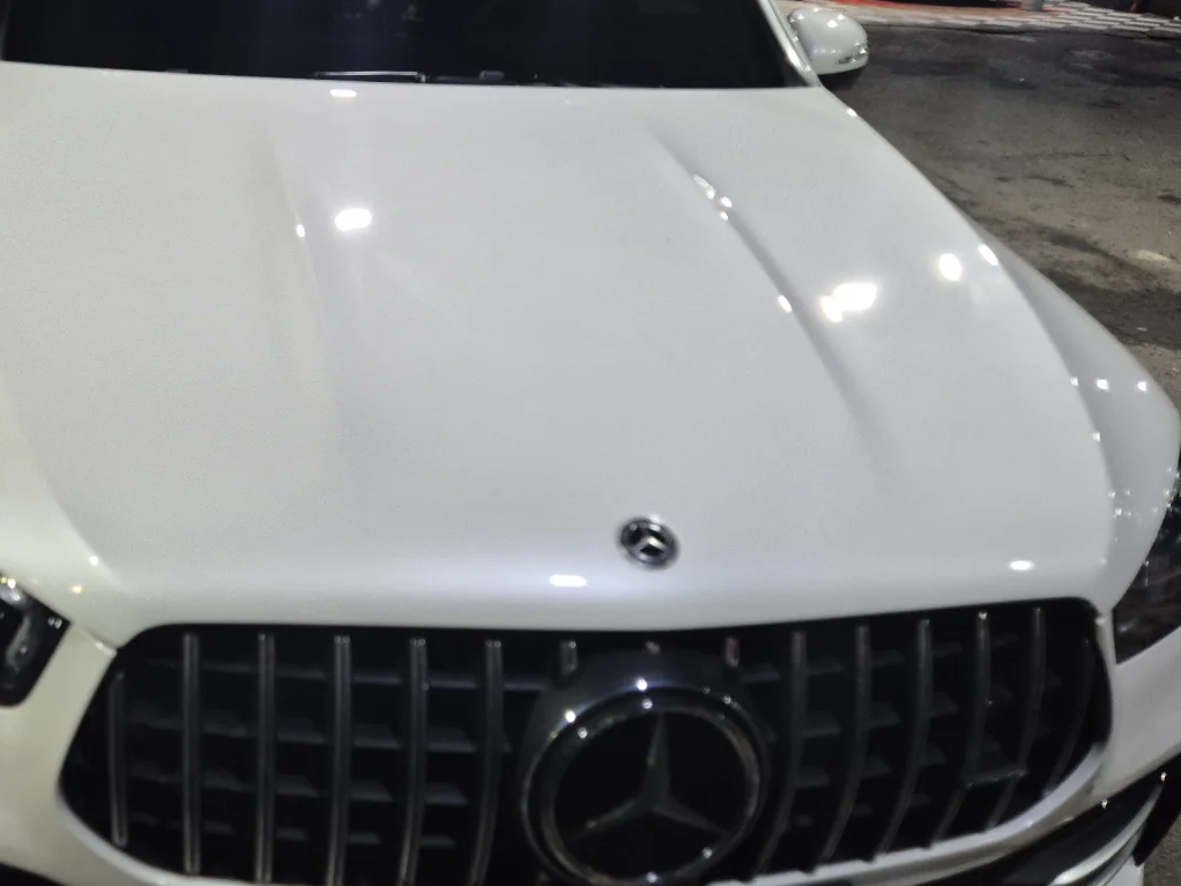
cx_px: 377
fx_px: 1229
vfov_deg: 39.7
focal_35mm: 36
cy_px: 431
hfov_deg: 50.3
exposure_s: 1/120
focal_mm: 5.4
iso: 400
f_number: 1.8
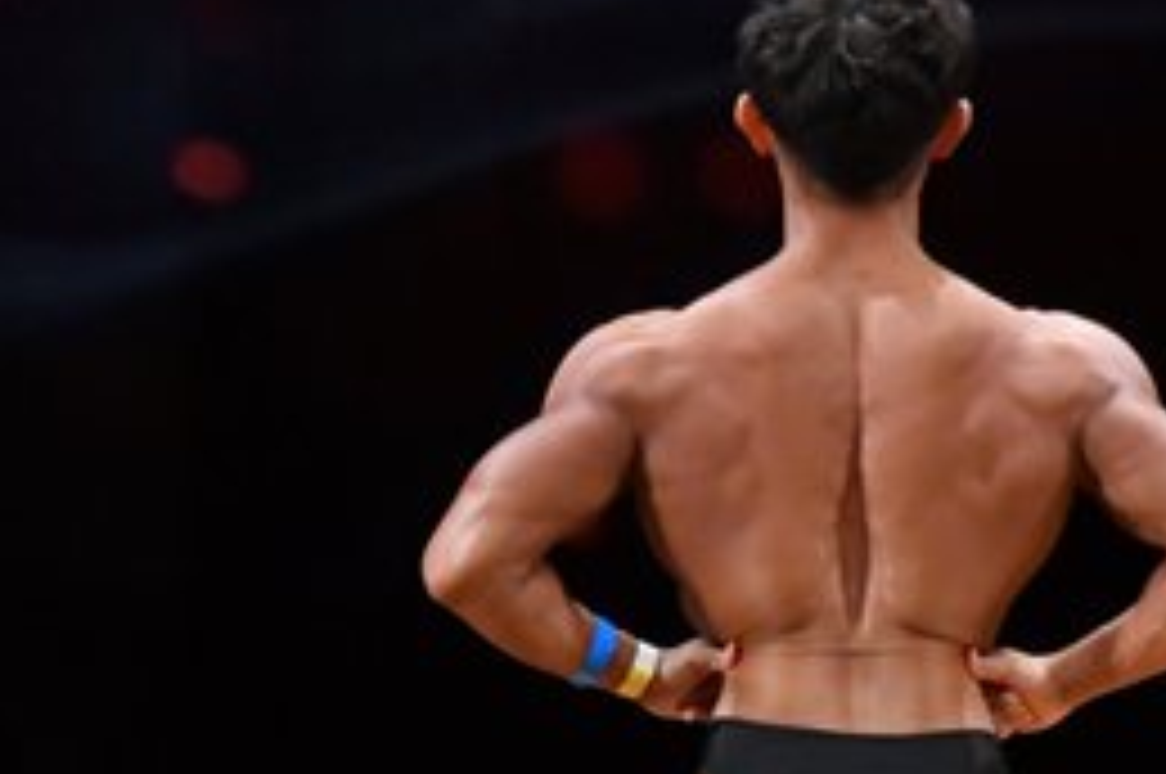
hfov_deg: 2.9
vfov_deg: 1.9
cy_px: 891
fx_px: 23258
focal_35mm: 719
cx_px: 651
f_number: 5.6
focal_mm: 160
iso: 3200
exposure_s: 1/400
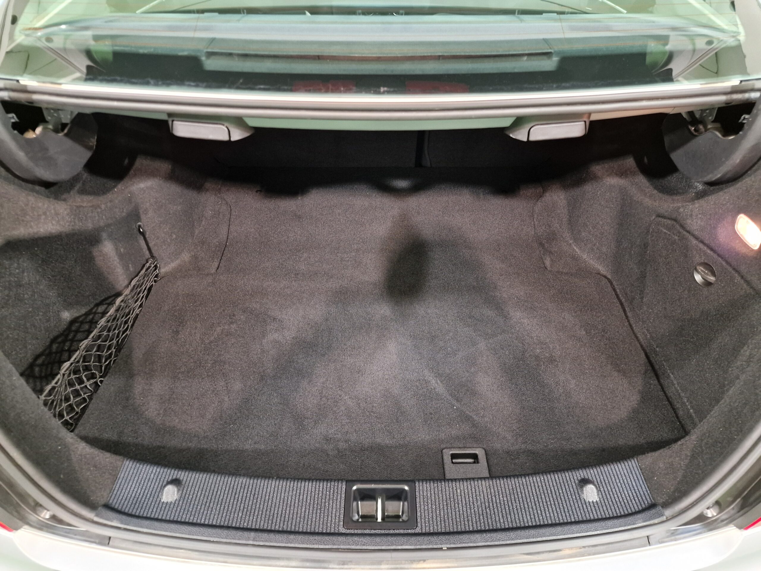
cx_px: 380
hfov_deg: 73.9
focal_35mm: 23
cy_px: 286
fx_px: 506
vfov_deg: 58.9
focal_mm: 6.4
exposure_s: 1/25
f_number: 1.8
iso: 500
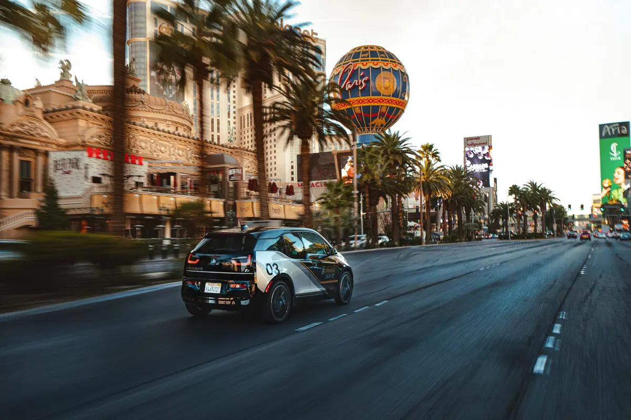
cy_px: 210
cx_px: 316
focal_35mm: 31
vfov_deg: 42.3
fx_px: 543
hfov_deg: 60.3
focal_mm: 31
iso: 80
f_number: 5
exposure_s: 1/20
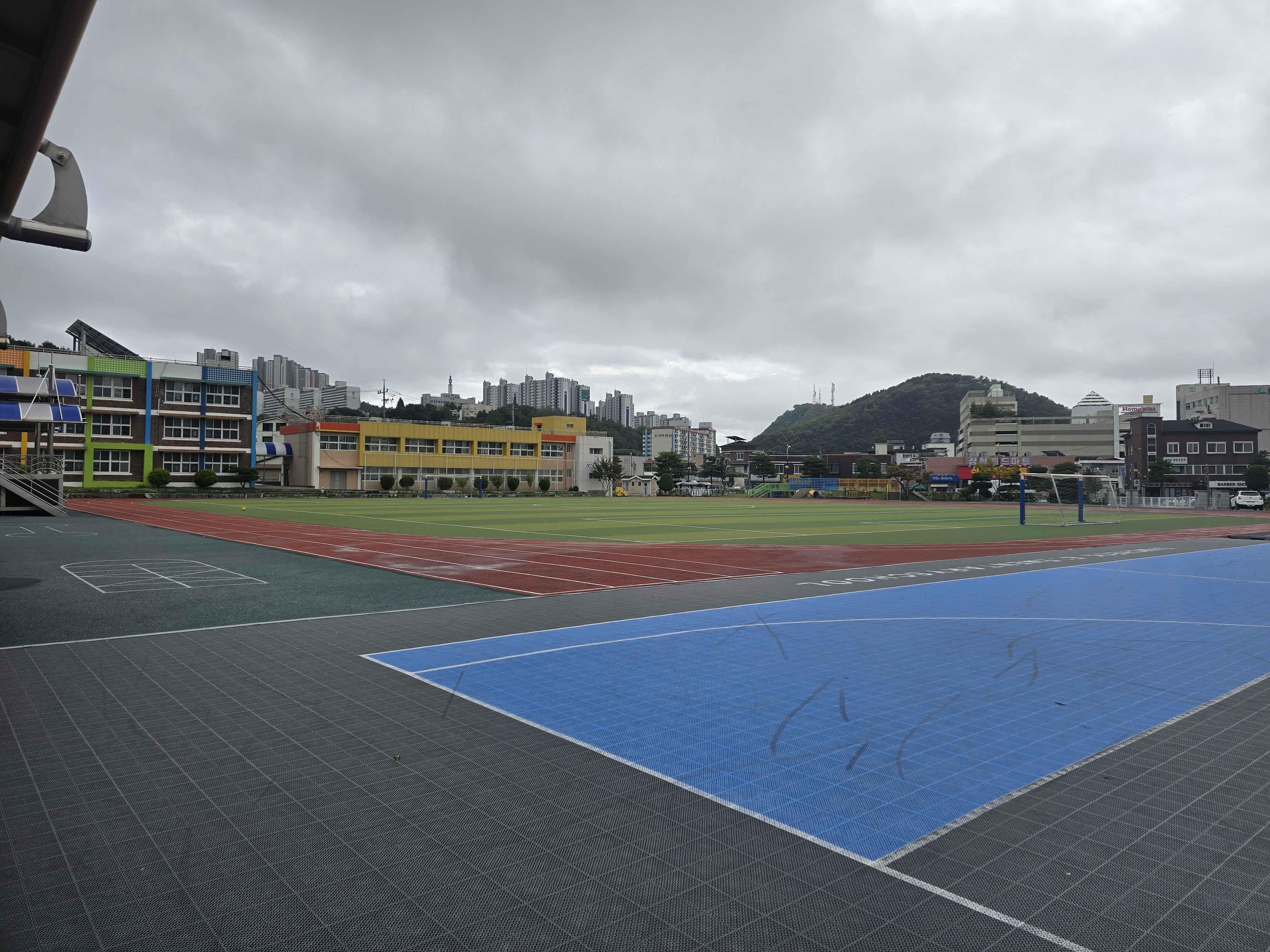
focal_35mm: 23
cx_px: 635
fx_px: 844
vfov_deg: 58.9
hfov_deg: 73.9
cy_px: 476
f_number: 1.7
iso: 12
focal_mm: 6.3
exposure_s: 1/612
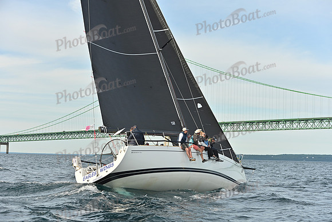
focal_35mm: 70
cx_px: 166
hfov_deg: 28.8
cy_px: 111
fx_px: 646
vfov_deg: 19.5
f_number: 5.6
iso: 320
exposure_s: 1/1000
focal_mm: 70
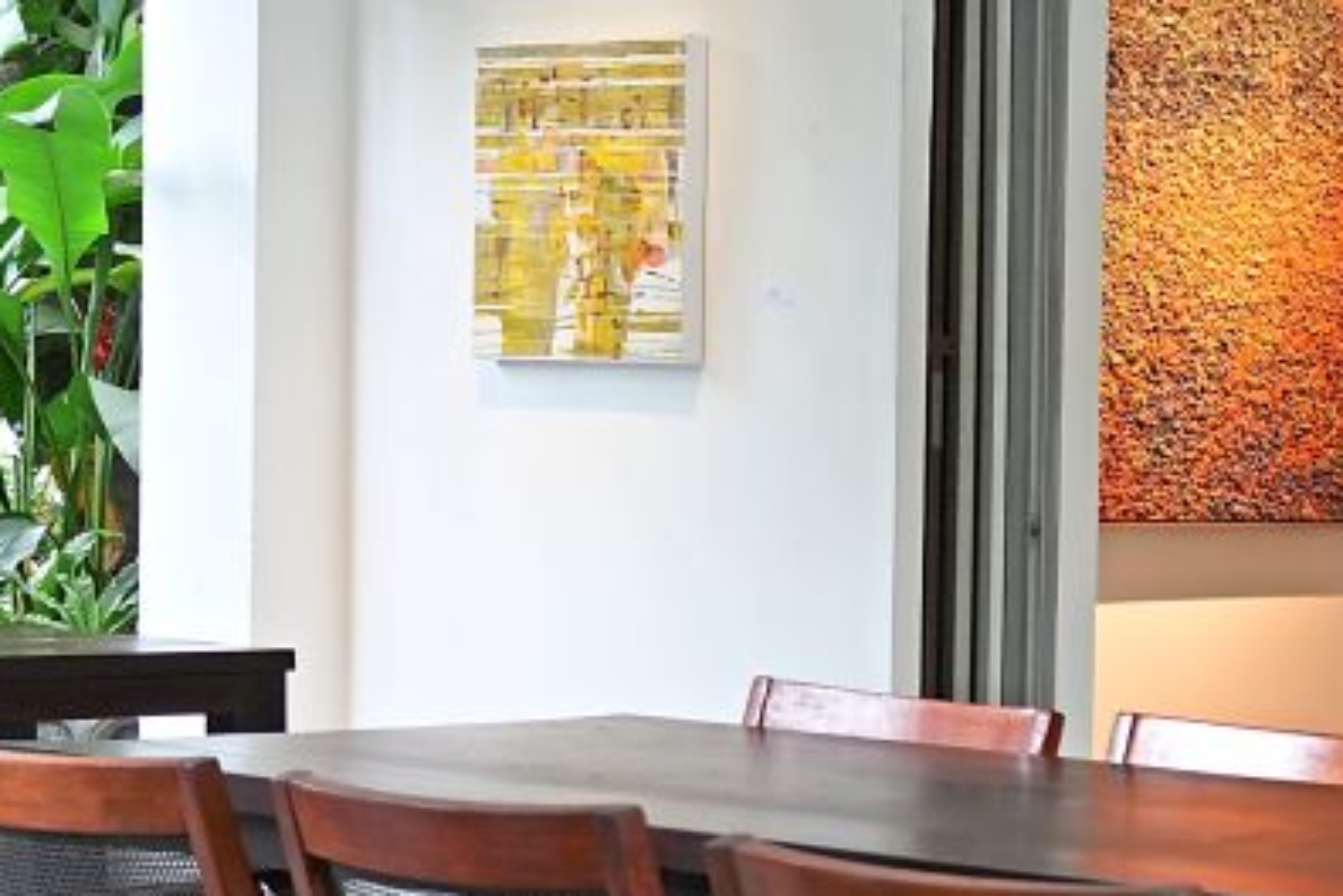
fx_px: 3506
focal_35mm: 94
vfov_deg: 14.5
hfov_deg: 18.9
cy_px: 638
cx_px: 2062
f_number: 4
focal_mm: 30
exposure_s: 1/160
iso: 800
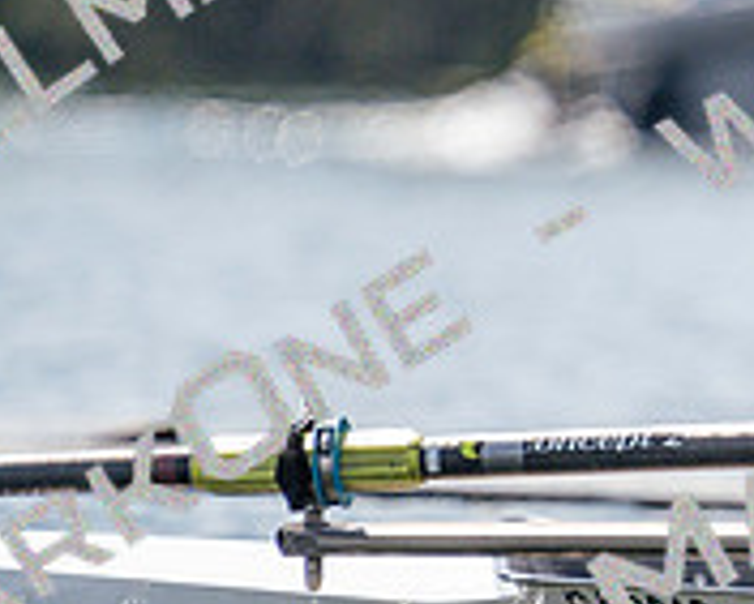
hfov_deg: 1.0
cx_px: 1187
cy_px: 203
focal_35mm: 1859
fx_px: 41507
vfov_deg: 0.8
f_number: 6.3
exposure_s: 1/1600
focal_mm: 600
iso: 320
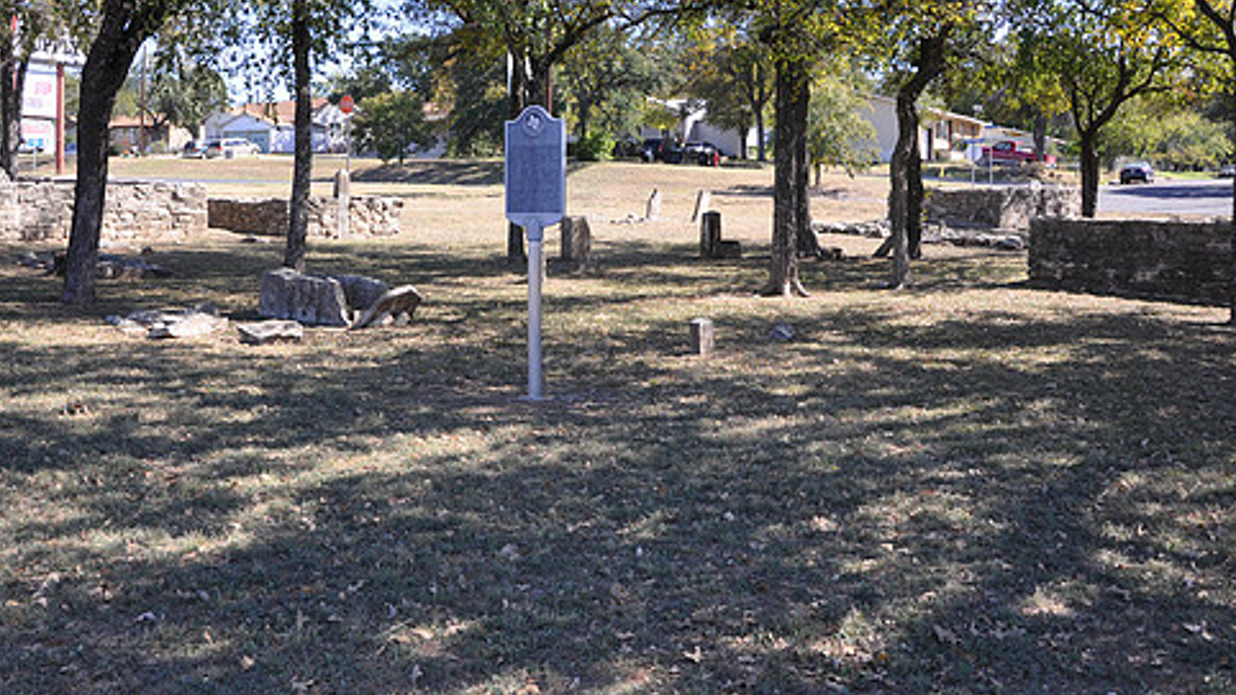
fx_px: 1299
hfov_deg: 50.8
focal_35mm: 40
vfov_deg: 29.8
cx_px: 551
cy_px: 237
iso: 280
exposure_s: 1/125
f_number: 5.6
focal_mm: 21
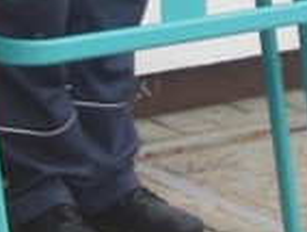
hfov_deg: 6.7
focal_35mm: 292
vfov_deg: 5.0
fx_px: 2594
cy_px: -306
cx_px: 497
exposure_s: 1/160
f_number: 4.7
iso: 125
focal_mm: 9.3
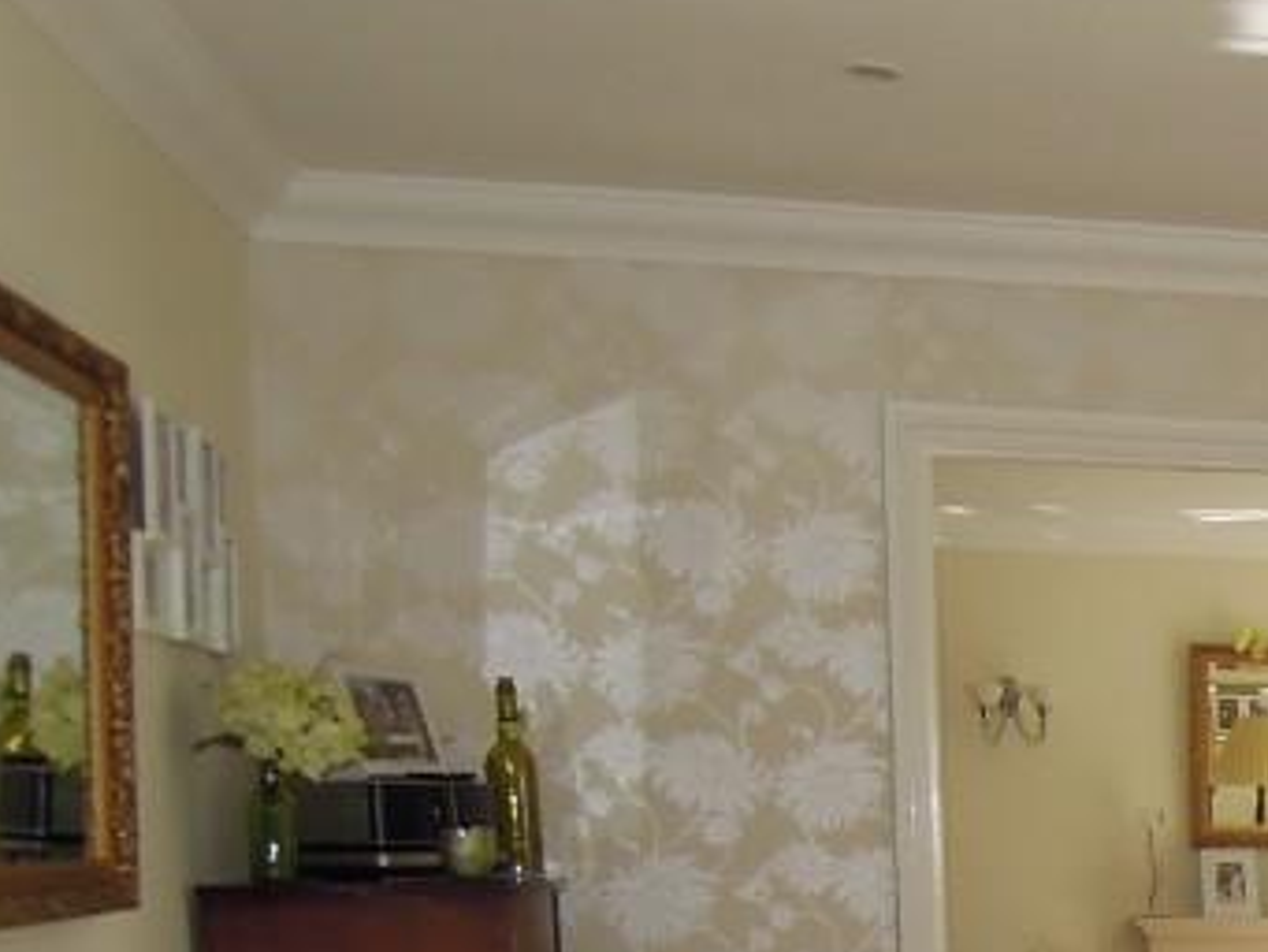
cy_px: 1164
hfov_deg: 23.5
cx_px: 1707
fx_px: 2638
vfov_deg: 19.2
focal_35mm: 72
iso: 160
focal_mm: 4.3
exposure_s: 1/500
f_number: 2.8
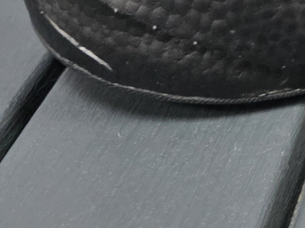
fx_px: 1040
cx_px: 610
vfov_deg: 11.0
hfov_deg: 14.1
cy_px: -284
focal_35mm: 118
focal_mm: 6.3
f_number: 1.7
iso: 500
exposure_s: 1/100
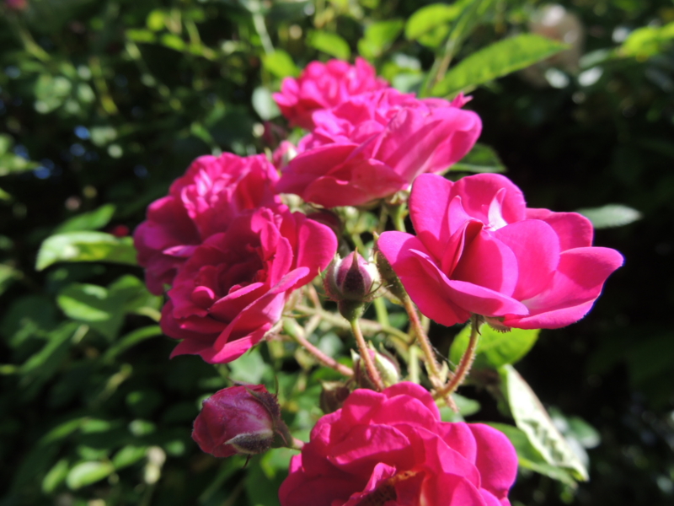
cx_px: 337
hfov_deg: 60.0
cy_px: 253
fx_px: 584
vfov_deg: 46.8
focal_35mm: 30
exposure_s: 1/400
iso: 100
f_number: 3.1
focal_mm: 5.3
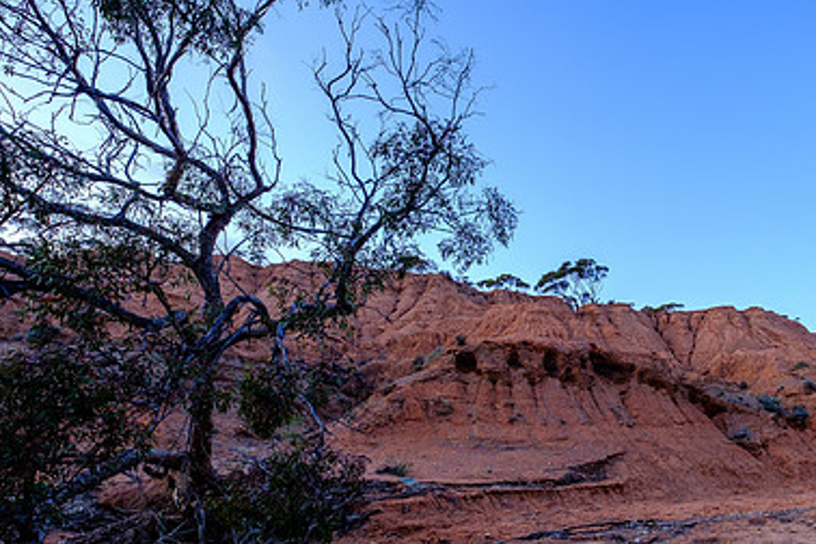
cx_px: 581
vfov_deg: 53.8
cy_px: 370
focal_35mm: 23
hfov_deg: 72.4
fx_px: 521
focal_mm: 10
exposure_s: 1/75
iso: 500
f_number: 5.6
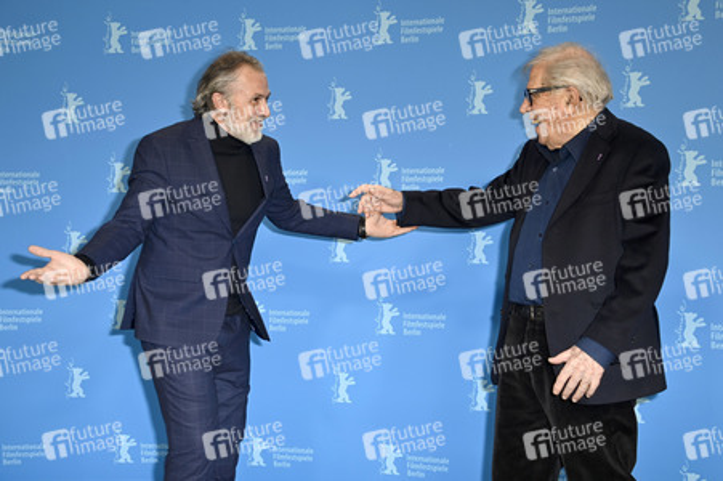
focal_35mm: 50
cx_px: 362
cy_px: 240
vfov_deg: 27.0
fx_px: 1003
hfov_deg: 39.6
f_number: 5
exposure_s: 1/160
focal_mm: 50
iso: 800
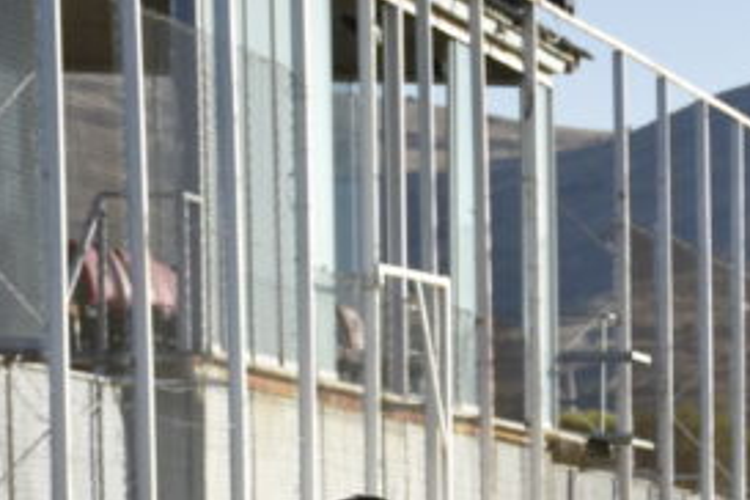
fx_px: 7333
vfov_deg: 3.9
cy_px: 971
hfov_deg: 5.7
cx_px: 1599
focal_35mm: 352
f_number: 8
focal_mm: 50
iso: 220
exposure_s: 1/500
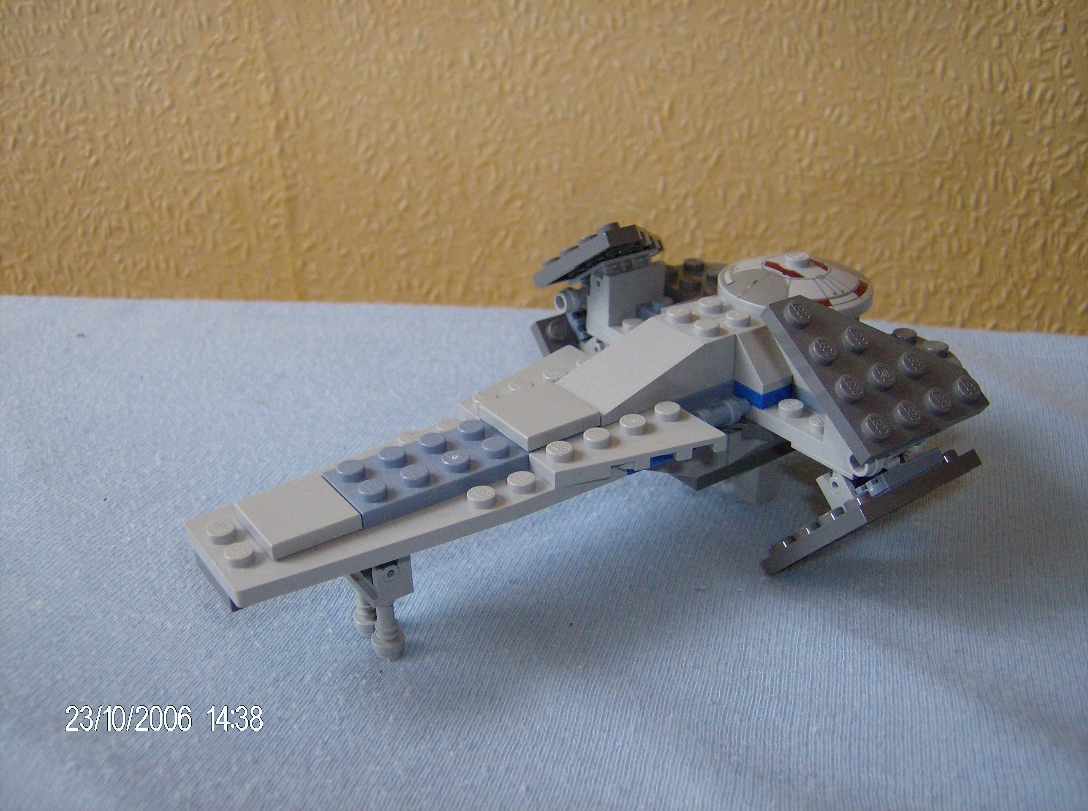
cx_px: 544
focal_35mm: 36
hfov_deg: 51.5
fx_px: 1129
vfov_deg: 39.5
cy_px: 406
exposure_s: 1/60
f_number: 2.8
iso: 200
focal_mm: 6
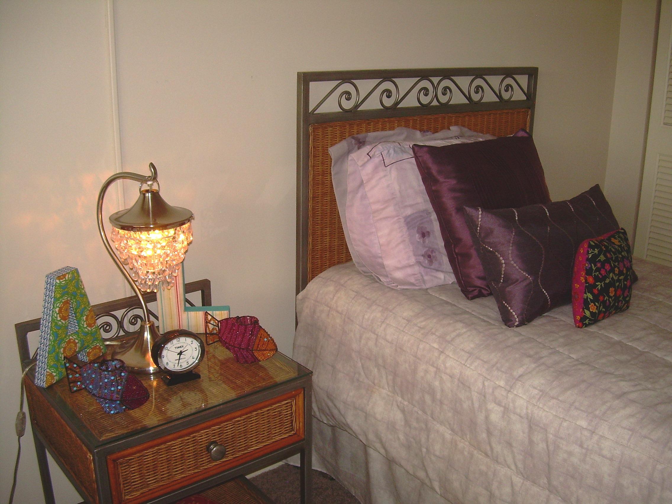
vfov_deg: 37.7
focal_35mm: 38
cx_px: 336
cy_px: 252
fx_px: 738
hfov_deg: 49.0
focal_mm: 6.3
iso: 50
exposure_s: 1/60
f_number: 2.8
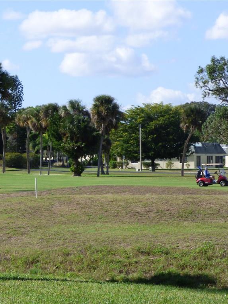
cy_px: 152
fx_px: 1554
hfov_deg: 8.4
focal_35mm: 177
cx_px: 70
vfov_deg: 11.2
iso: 100
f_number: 5.1
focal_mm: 21.43
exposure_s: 1/400
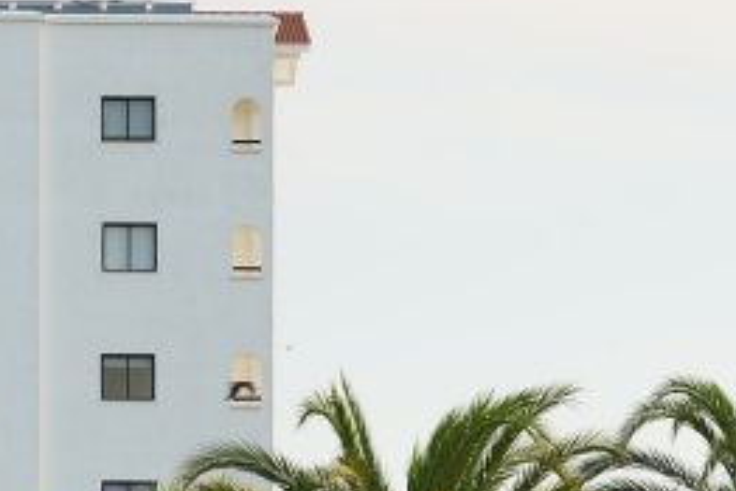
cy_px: 686
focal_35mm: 284
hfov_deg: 7.2
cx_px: -28
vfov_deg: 4.8
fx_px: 5809
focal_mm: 93
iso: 320
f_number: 9
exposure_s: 1/100
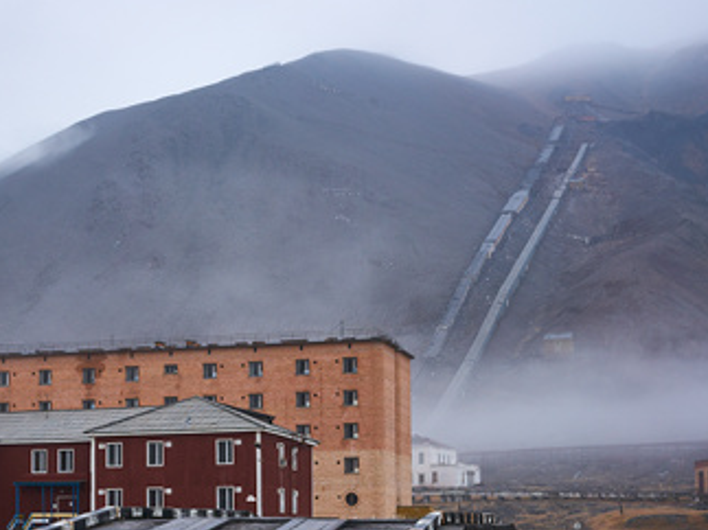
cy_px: 398
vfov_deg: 20.0
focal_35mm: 73
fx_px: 1493
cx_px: 232
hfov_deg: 26.5
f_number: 8
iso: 200
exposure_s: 1/20
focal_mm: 35
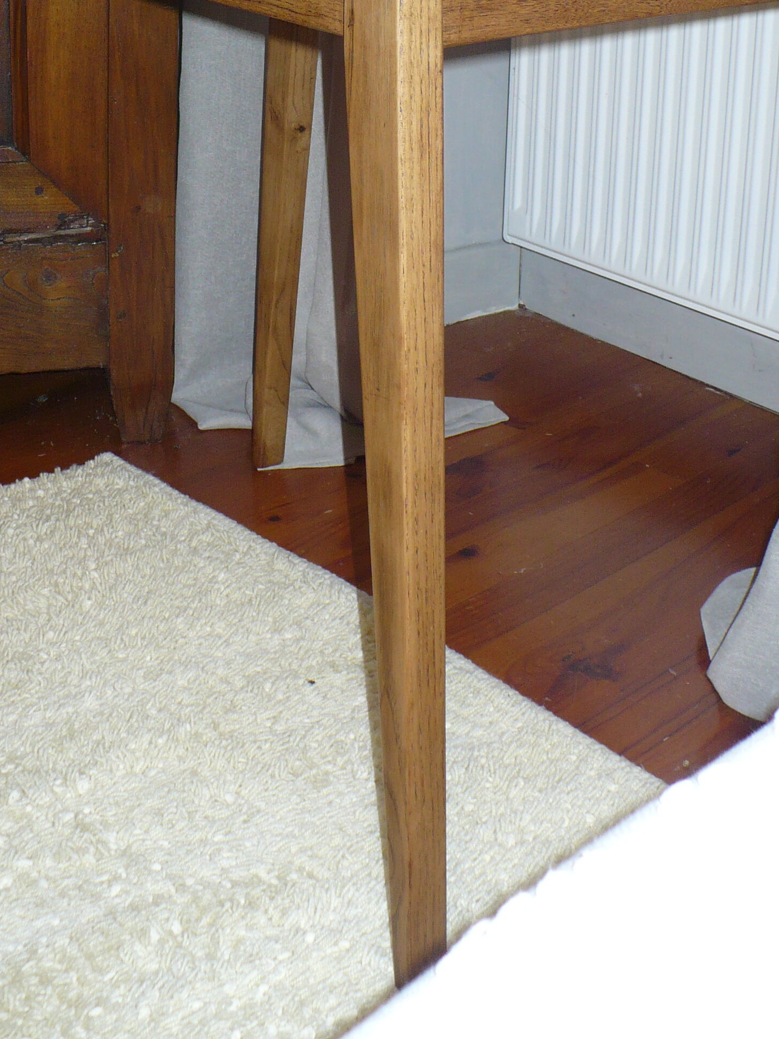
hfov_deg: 24.8
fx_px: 1771
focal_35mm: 59
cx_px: 369
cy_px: 235
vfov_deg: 32.0
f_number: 2.8
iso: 125
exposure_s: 1/30
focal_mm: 6.1
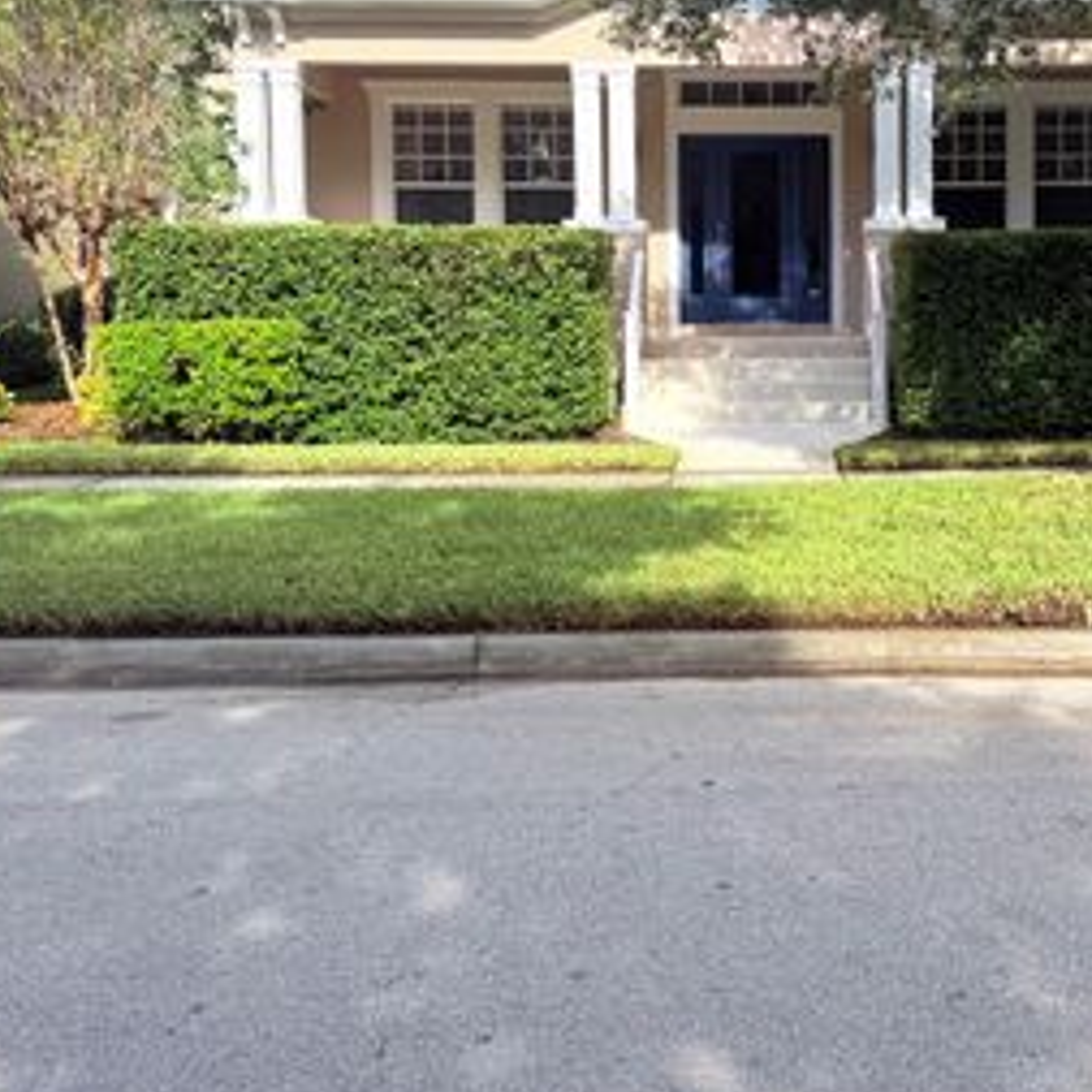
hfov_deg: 39.0
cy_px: 373
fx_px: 1499
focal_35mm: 42
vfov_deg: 39.6
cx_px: 811
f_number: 1.78
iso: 80
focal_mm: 6.76
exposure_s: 1/2611
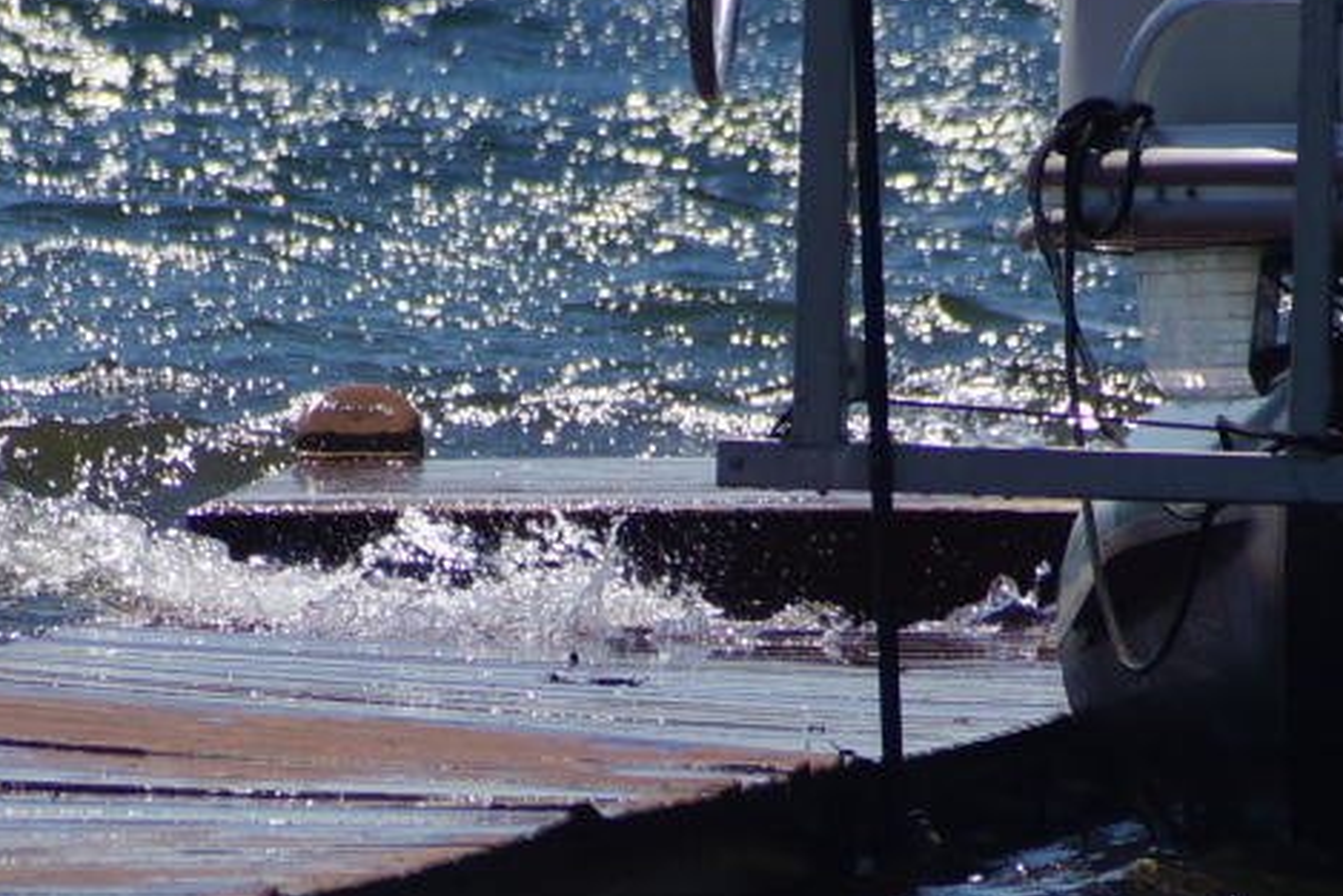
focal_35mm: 799
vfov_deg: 1.7
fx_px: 29815
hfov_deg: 2.6
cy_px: 816
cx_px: 209
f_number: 6.3
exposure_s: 1/400
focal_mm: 250
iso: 125
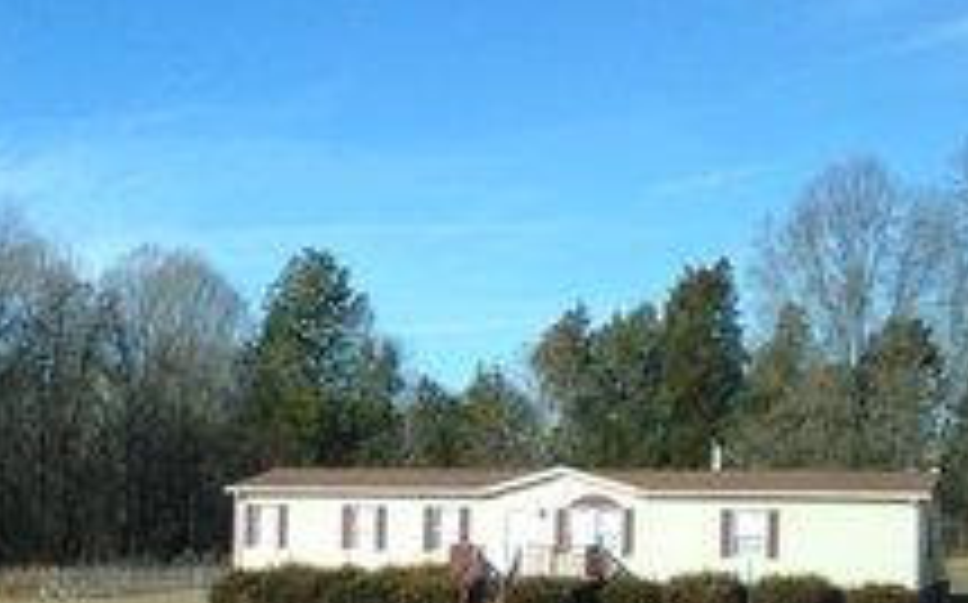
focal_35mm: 83
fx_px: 2188
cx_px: 198
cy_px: 549
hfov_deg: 24.6
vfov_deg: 15.5
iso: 50
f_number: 2.4
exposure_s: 1/1104
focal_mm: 4.28
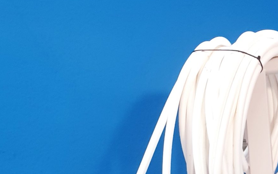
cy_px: 385
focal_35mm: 81
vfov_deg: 13.1
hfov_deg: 24.7
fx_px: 614
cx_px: 253
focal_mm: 4.3
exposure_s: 1/50
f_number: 2.4
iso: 320
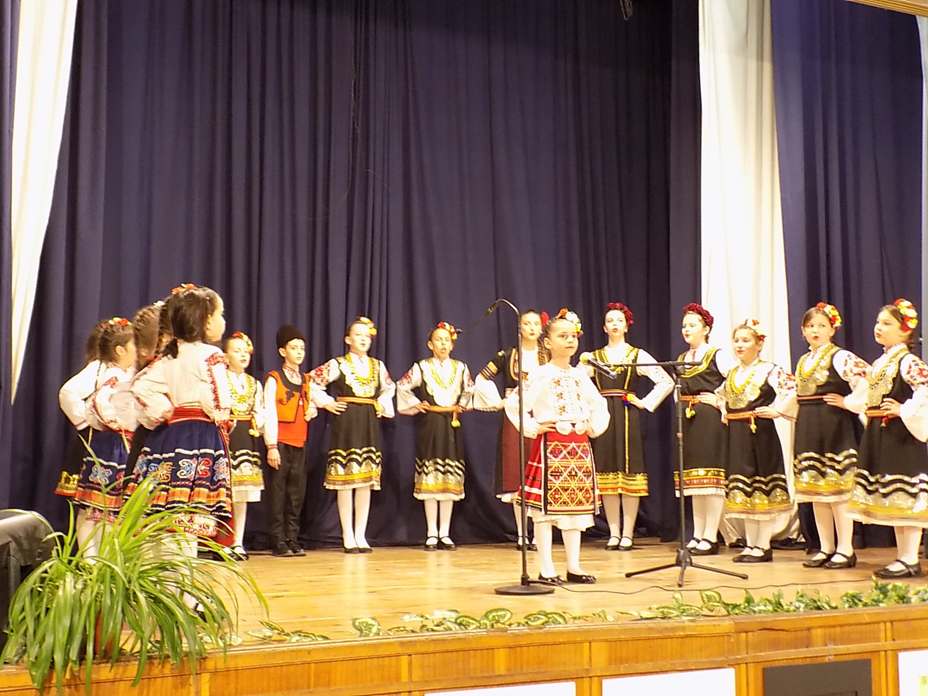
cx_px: 464
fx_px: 1099
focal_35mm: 41
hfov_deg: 45.8
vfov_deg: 35.1
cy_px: 348
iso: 400
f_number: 3.6
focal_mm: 7.3
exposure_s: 1/6
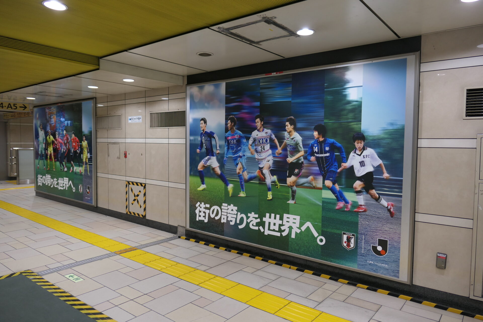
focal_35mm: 24
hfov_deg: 73.7
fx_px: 322
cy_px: 161
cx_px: 242
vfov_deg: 53.1
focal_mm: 8.8
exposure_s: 1/100
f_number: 1.4
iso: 125
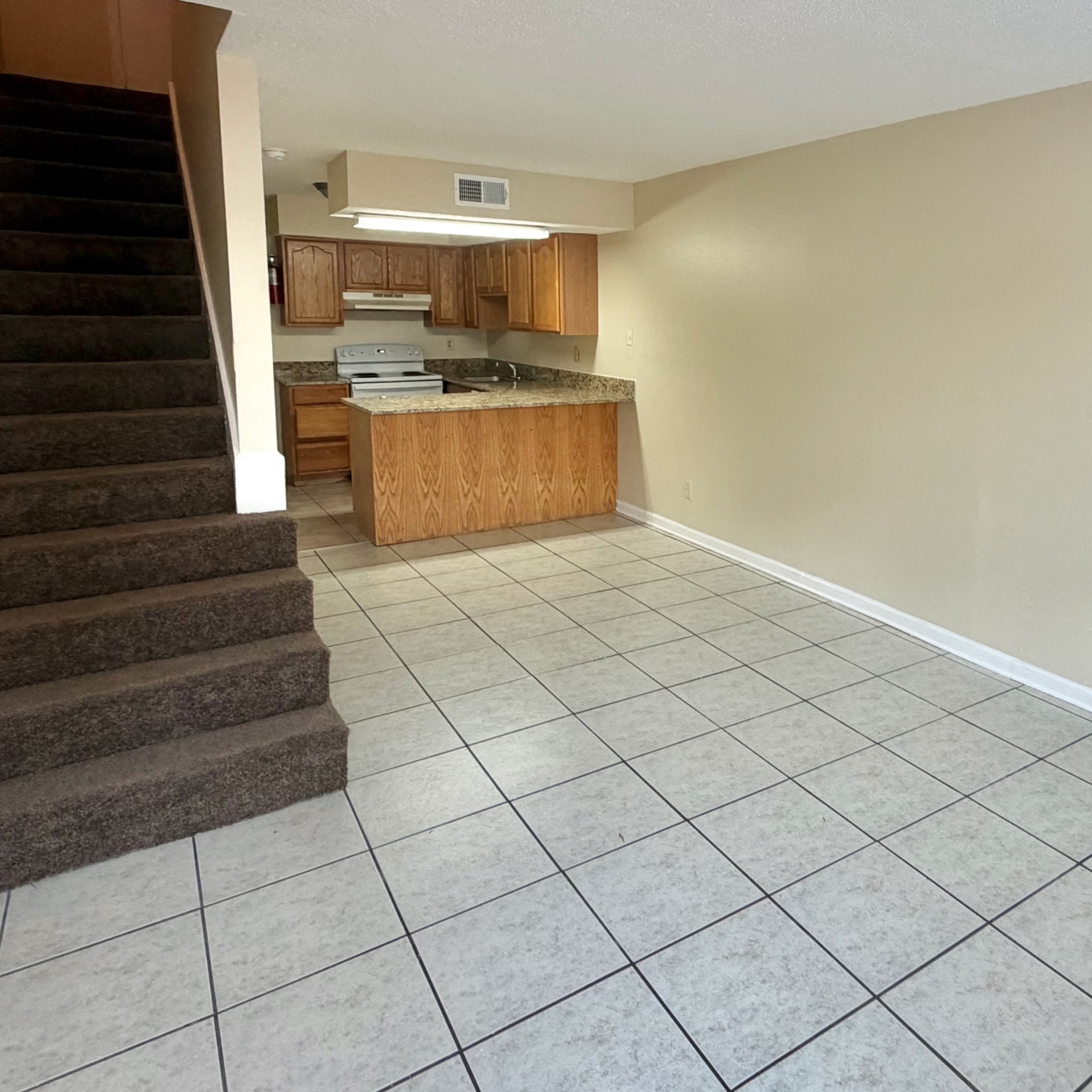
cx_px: 764
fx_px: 857
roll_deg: -0.7
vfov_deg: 64.3
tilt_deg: -8.2
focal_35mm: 24
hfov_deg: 62.7
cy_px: 427
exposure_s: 1/120
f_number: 2.2
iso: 200
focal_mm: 2.22
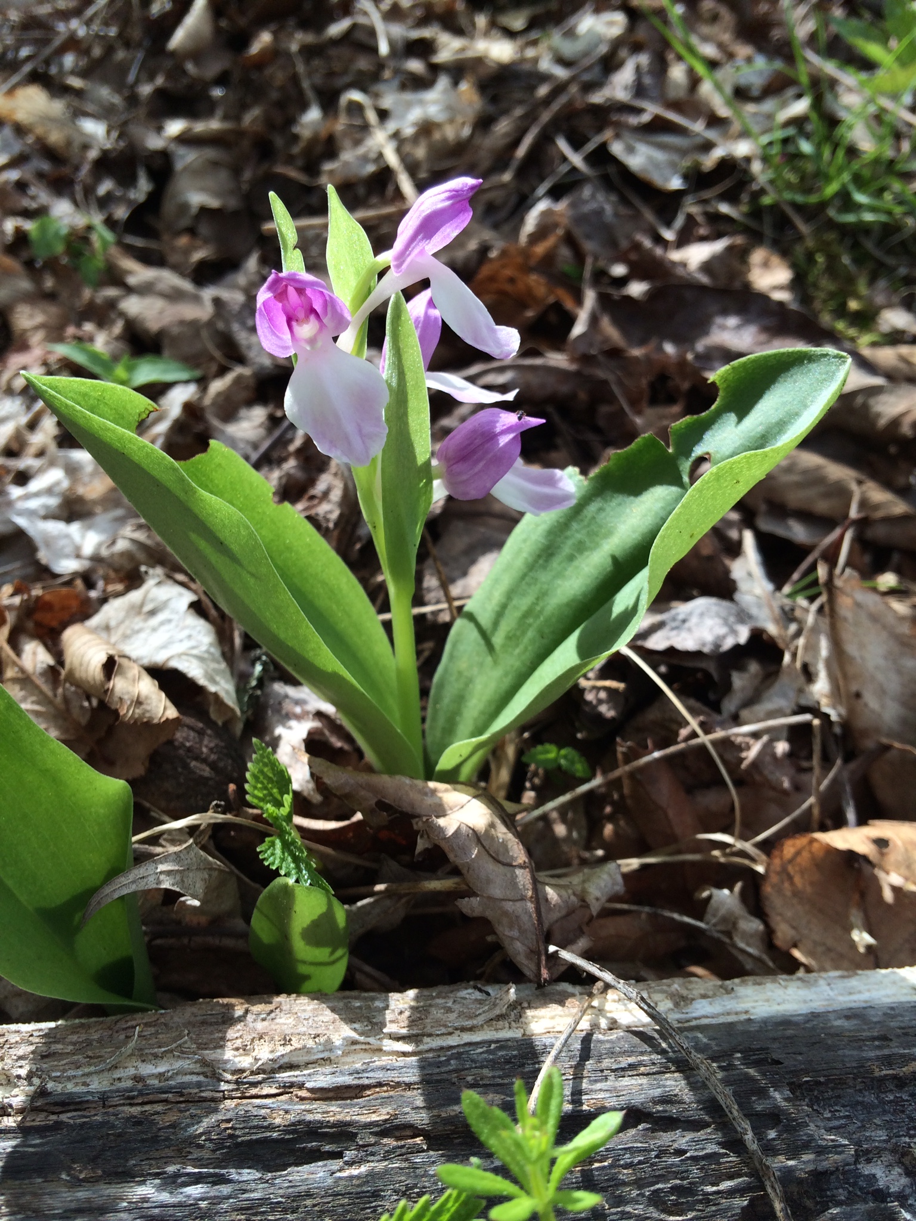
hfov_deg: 48.2
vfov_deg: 61.7
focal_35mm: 29
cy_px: 610
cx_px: 458
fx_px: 1023
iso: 32
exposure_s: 1/651
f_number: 2.2
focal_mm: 4.15
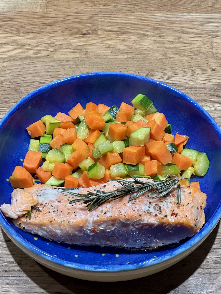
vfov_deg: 25.3
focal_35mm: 77
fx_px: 655
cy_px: 147
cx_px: 110
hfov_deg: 19.1
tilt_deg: -50.8
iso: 250
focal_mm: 9
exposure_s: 1/100
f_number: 2.8
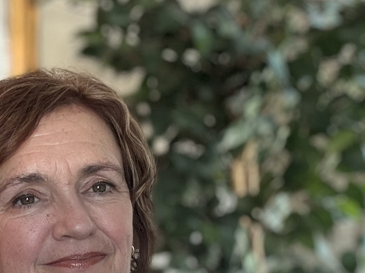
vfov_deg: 17.6
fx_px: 854
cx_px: 85
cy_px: 297
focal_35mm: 81
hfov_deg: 23.8
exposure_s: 1/60
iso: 160
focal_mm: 2.69
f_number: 1.9
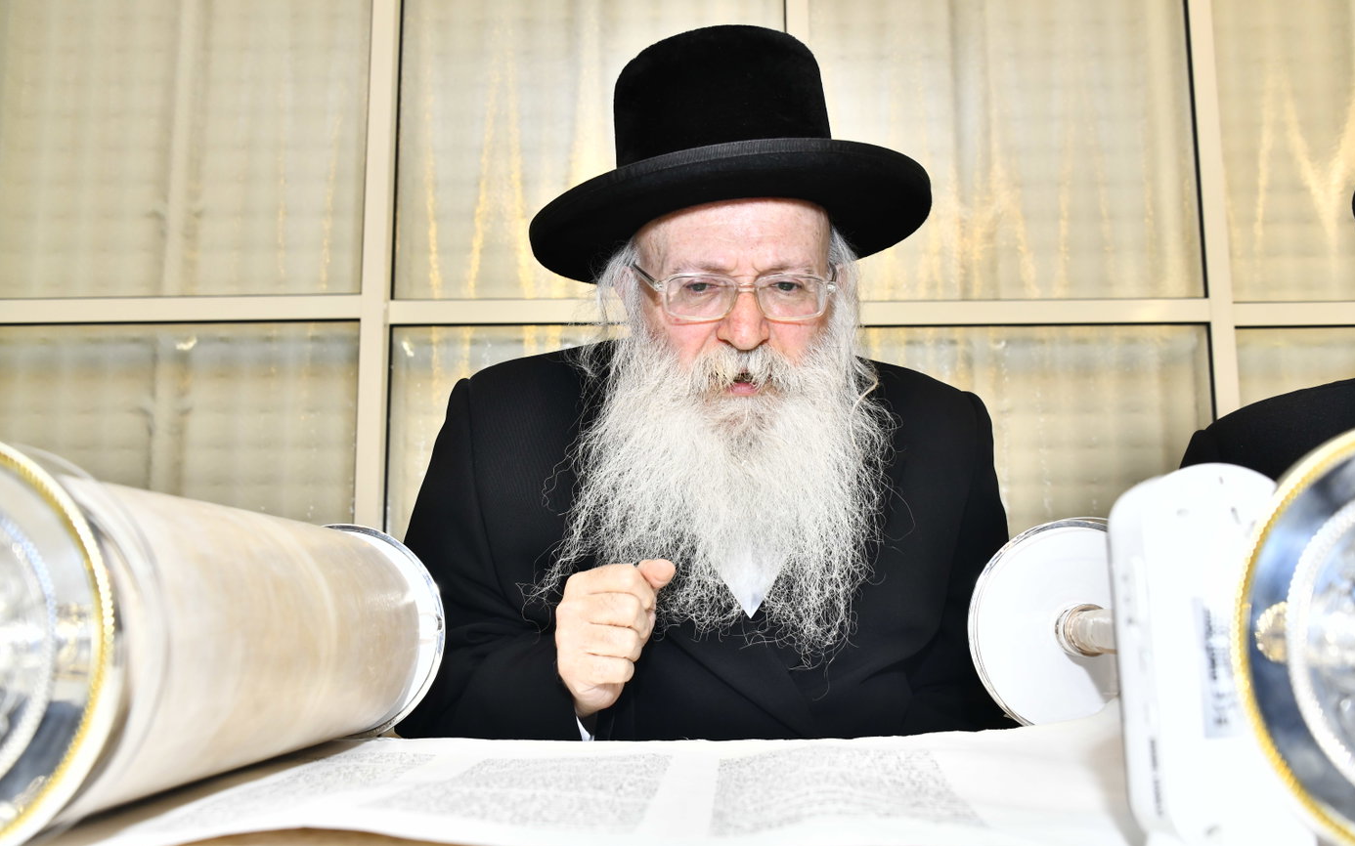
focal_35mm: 35
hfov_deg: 55.3
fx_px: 1292
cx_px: 683
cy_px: 409
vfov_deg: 36.3
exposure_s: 1/100
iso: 800
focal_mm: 34
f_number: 5.6
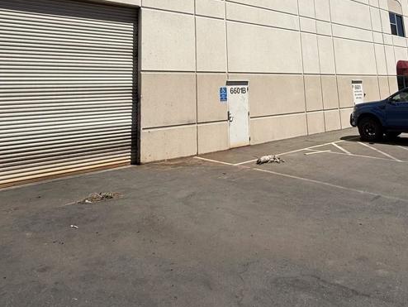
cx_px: 237
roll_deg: +2.7
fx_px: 342
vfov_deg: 44.2
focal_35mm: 29
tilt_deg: +11.3
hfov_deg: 61.3
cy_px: 33
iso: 50
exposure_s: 1/5155
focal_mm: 2.22
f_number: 2.2
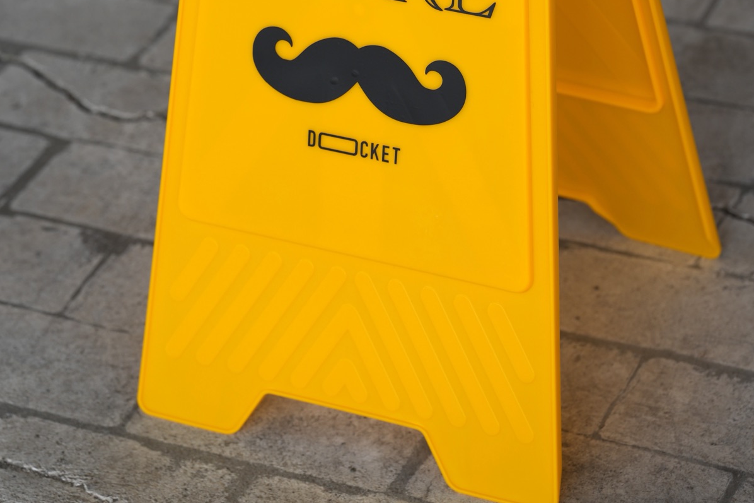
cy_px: 11
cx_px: 378
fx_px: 3309
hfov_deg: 13.0
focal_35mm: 158
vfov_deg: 8.6
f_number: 4
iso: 100
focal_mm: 105
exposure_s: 1/160
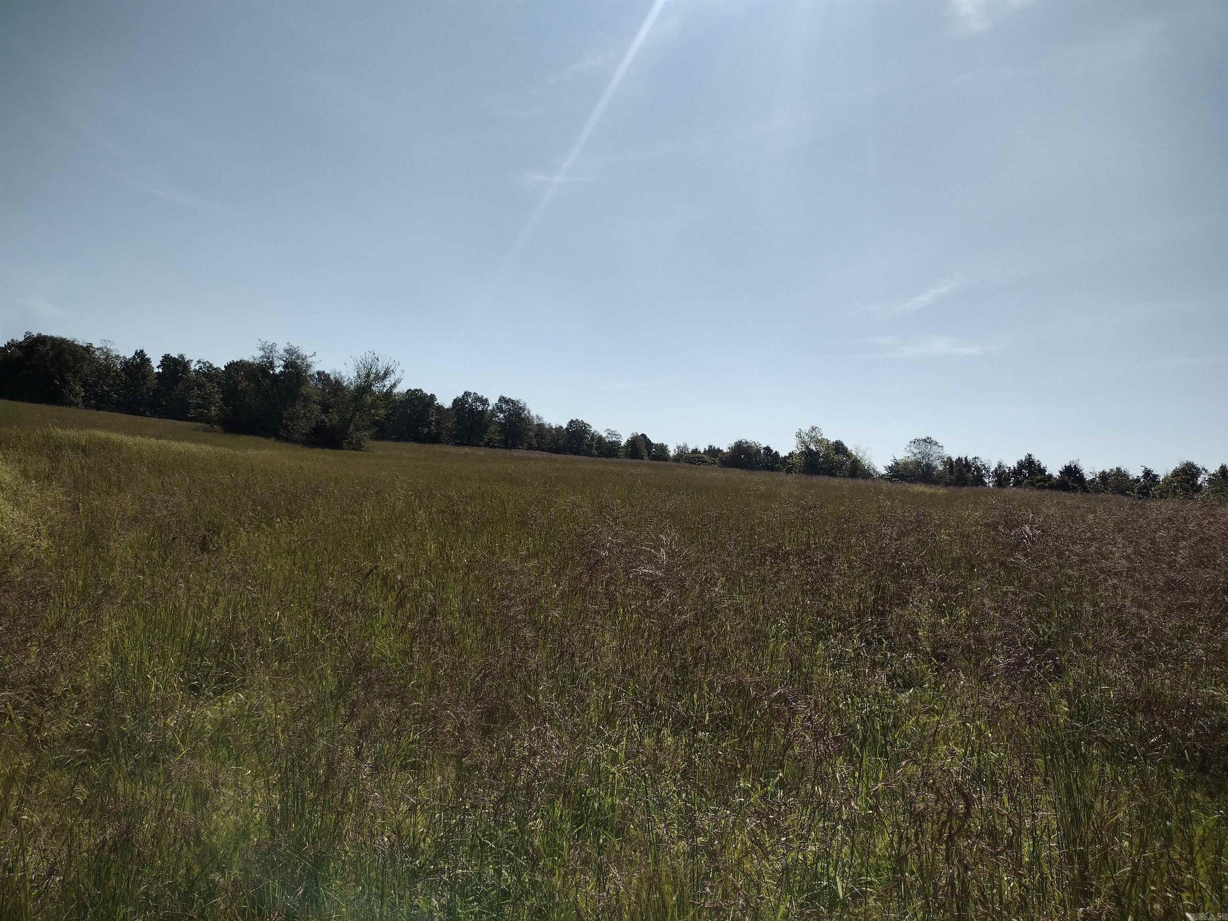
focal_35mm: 27
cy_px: 460
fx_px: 958
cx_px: 614
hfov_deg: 65.3
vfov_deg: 51.4
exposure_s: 1/4119
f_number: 1.7
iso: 100
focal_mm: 4.71
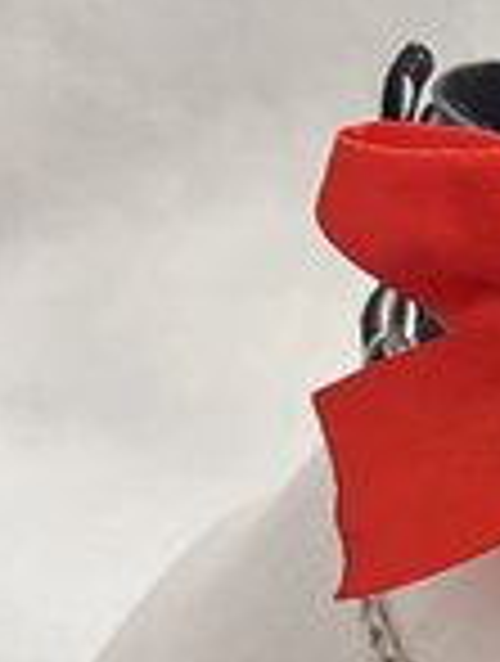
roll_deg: +4.6
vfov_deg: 20.8
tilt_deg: -31.5
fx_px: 1803
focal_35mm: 94
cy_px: 317
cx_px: 878
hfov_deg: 14.1
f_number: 1.6
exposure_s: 1/30
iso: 800
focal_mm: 5.1
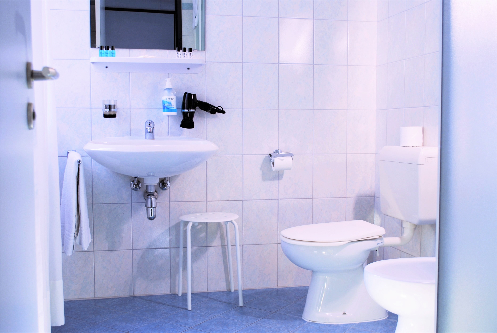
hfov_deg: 49.5
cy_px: 166
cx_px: 248
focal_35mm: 39
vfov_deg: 34.3
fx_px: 539
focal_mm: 26
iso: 200
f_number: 5
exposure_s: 1/20
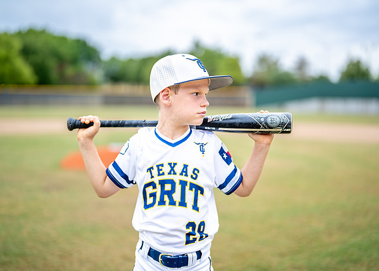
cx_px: 189
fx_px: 566
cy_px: 136
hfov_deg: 37.0
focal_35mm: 53
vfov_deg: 26.9
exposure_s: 1/1600
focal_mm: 50
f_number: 1.2
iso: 160
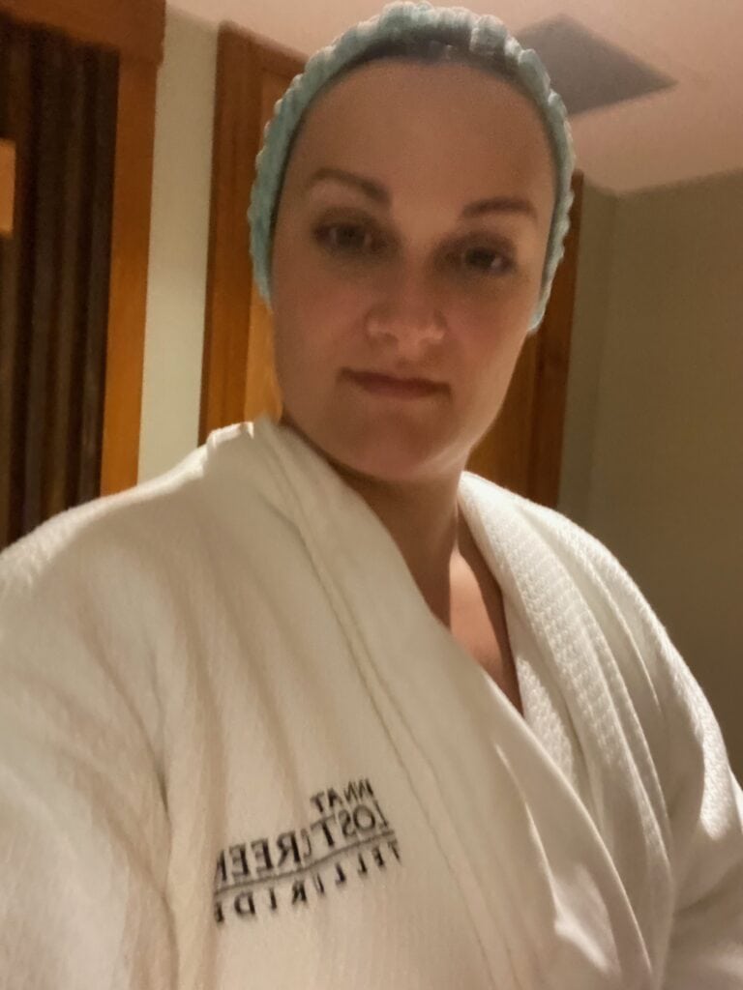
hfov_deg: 46.8
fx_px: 859
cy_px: 495
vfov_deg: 60.0
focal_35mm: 30
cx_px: 372
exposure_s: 1/15
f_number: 2.2
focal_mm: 2.71
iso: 1600
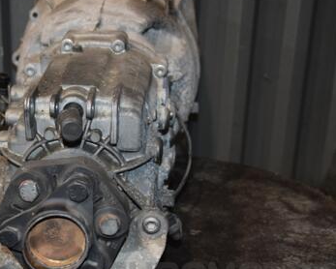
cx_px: 89
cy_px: 148
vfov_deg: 21.0
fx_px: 726
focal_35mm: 73
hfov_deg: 25.8
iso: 800
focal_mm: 30
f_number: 5
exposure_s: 1/60
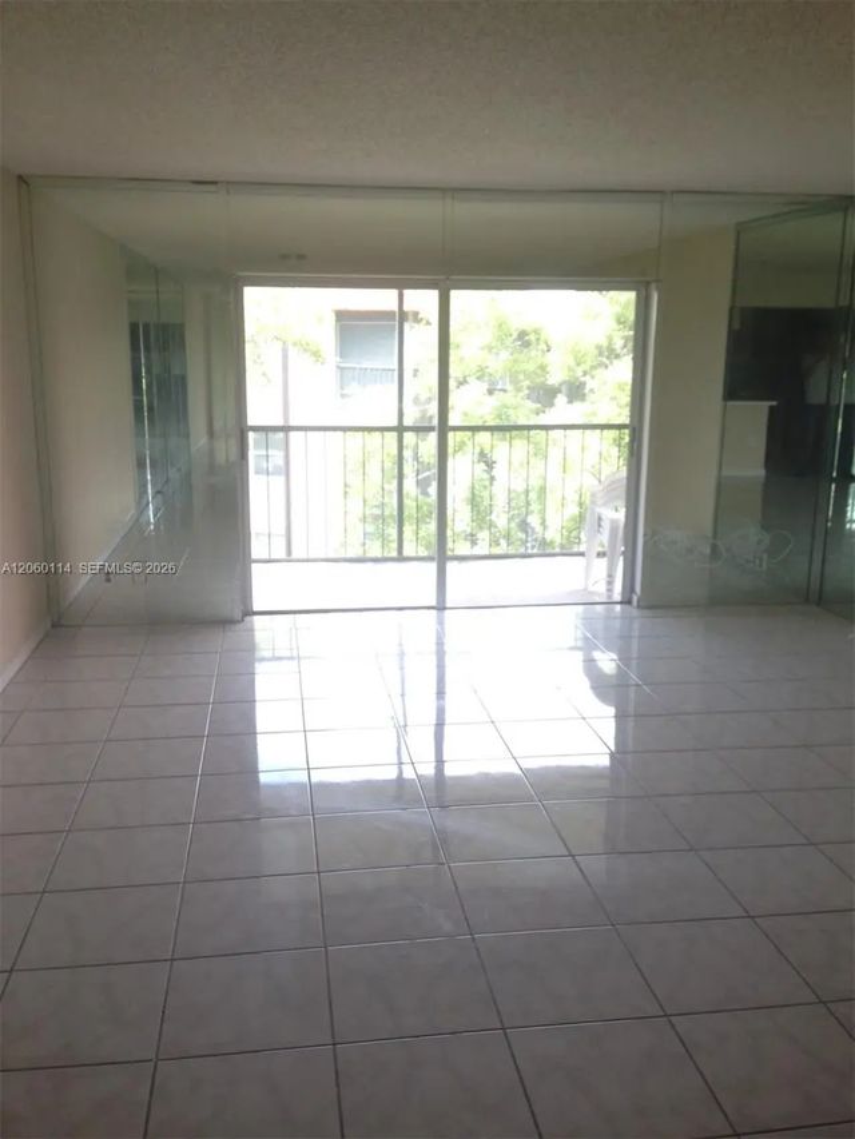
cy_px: 570
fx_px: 1087
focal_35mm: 33
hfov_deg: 43.0
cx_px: 428
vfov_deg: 55.3
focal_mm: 4.12
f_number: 2.4
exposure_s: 1/60
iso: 64
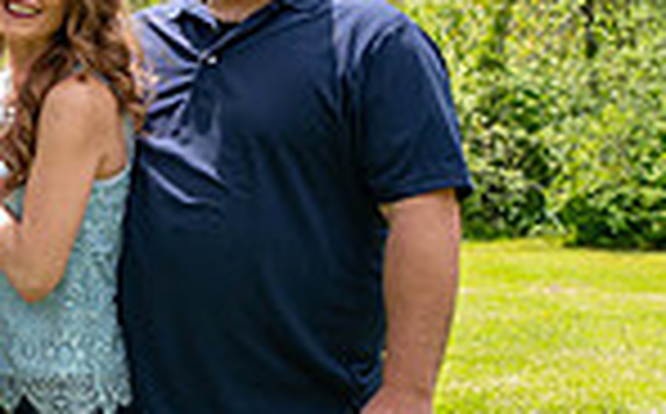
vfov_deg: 10.3
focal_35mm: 127
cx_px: -54
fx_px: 2302
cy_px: 125
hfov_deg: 16.0
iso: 400
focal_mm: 28
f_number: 5
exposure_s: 1/1600
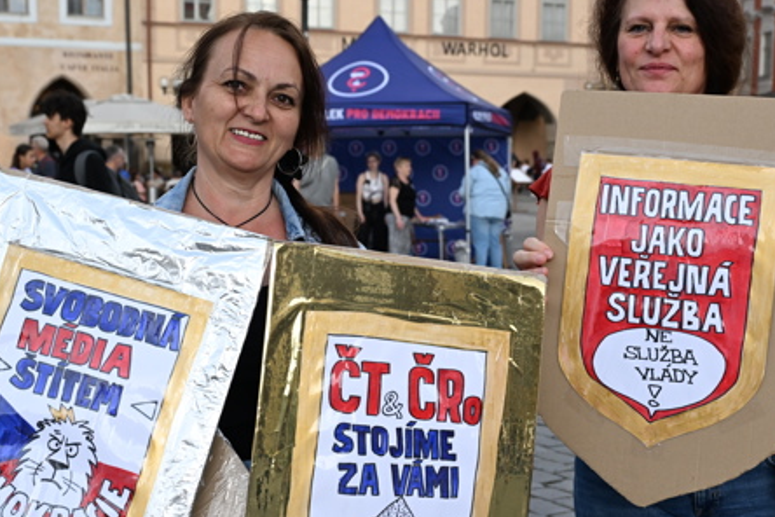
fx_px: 1270
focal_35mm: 59
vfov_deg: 22.9
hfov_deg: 33.9
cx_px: 396
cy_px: 325
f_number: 5.6
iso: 800
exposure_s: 1/800
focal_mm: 38
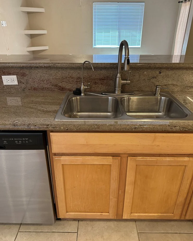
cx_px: 96
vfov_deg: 66.0
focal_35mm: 26
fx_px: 186
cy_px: 124
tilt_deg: -25.9
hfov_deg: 54.9
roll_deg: -0.1
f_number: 1.78
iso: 250
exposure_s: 1/60
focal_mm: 6.86
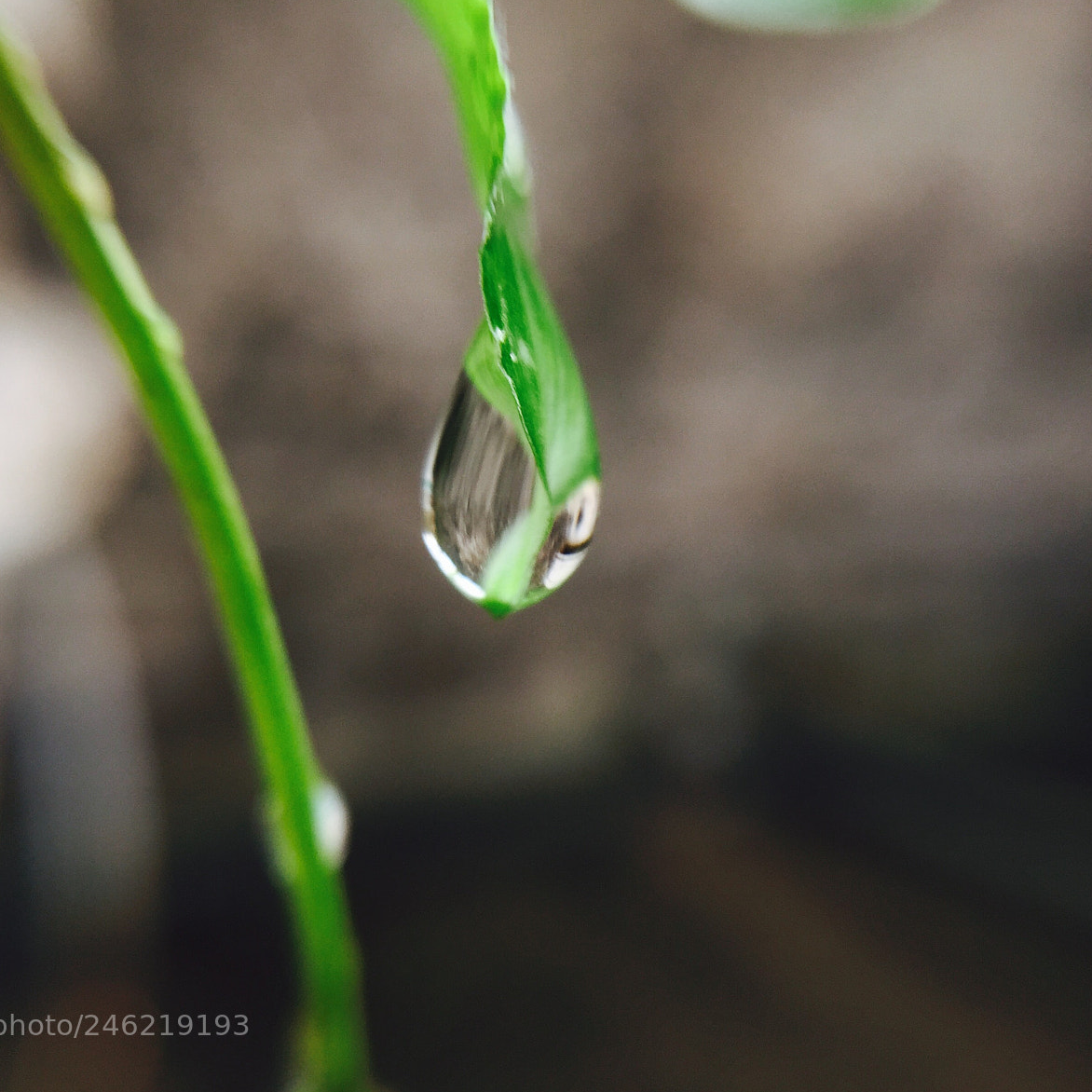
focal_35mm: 35
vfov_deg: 47.2
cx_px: 507
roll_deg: -7.6
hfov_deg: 47.2
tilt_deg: -12.4
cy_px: 539
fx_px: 1249
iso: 32
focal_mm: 4.15
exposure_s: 1/50
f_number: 2.2
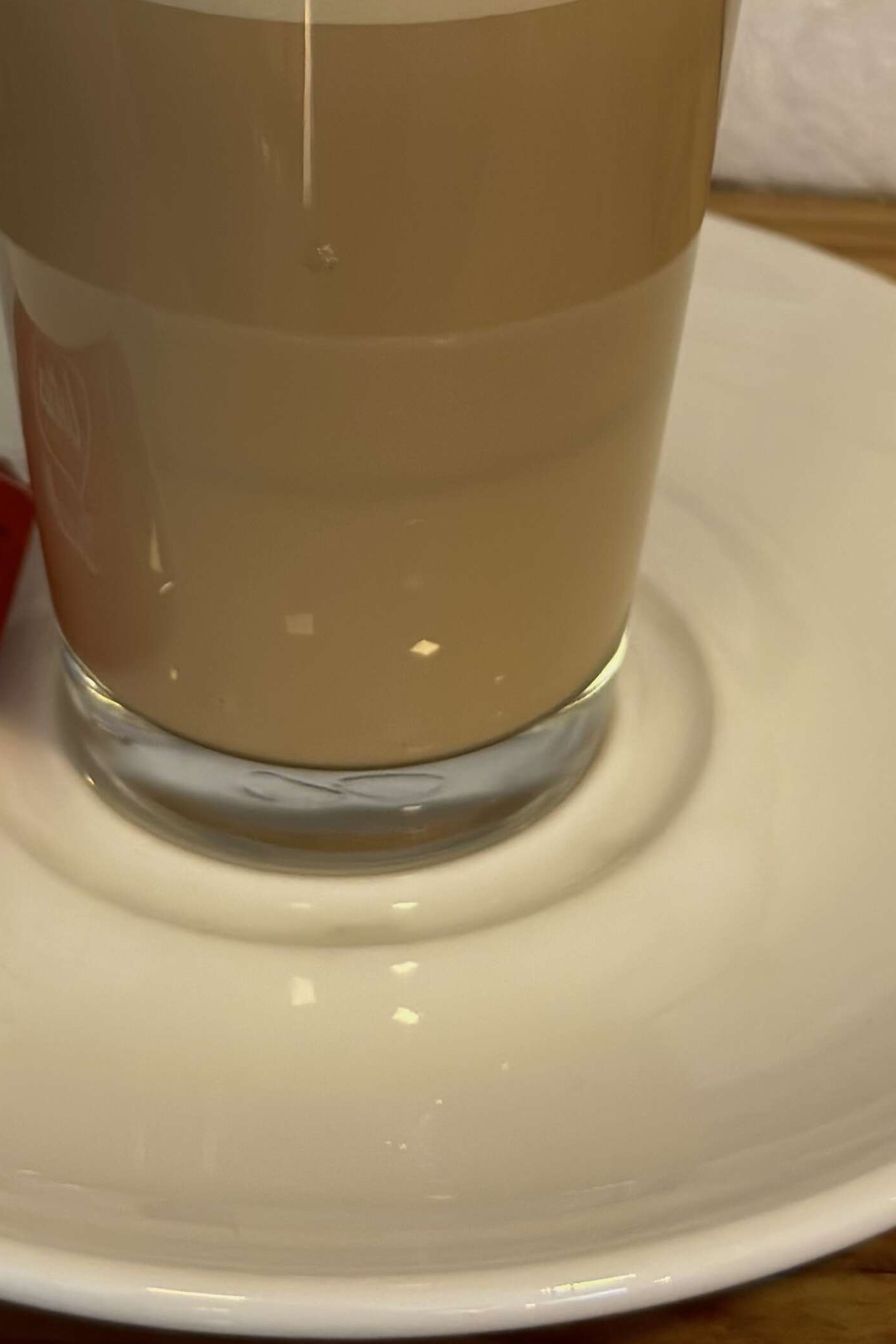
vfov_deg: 21.0
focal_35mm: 95
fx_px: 3547
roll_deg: -0.8
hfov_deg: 14.4
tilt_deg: -27.7
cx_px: 363
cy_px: 109
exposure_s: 1/50
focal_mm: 6.86
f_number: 1.78
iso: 320
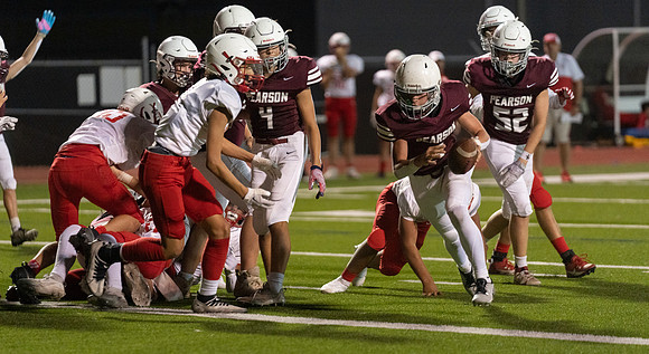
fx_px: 3828
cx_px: 317
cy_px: 226
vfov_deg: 5.3
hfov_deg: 9.7
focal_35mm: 224
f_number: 2.8
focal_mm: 200
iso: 4000
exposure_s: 1/1000
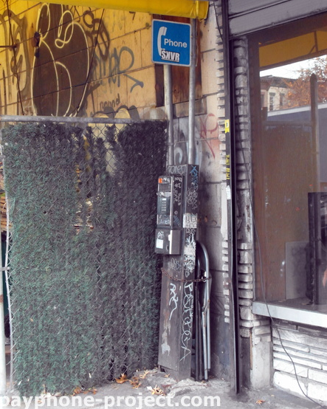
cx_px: 164
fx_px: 811
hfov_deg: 22.8
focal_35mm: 67
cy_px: 190
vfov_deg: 28.3
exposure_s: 1/60
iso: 800
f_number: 3.6
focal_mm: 11.4
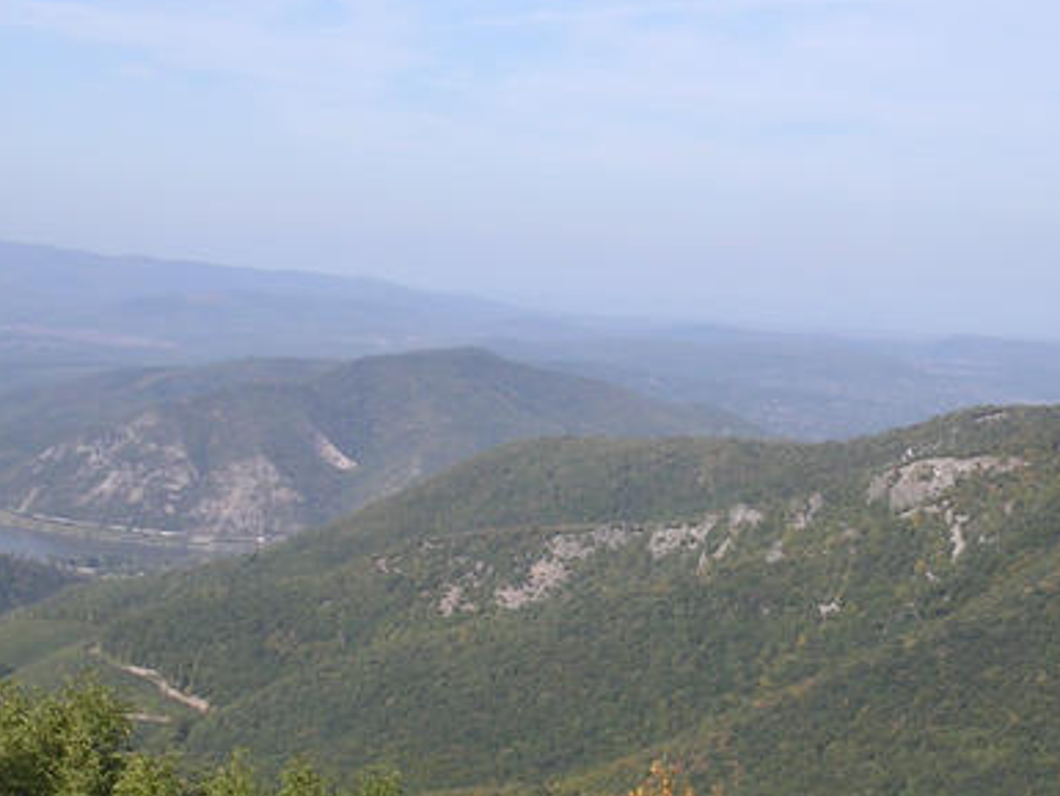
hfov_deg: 22.2
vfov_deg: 16.8
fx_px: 2696
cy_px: 510
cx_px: 518
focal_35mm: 88
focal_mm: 8
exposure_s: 1/213
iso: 100
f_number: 6.4
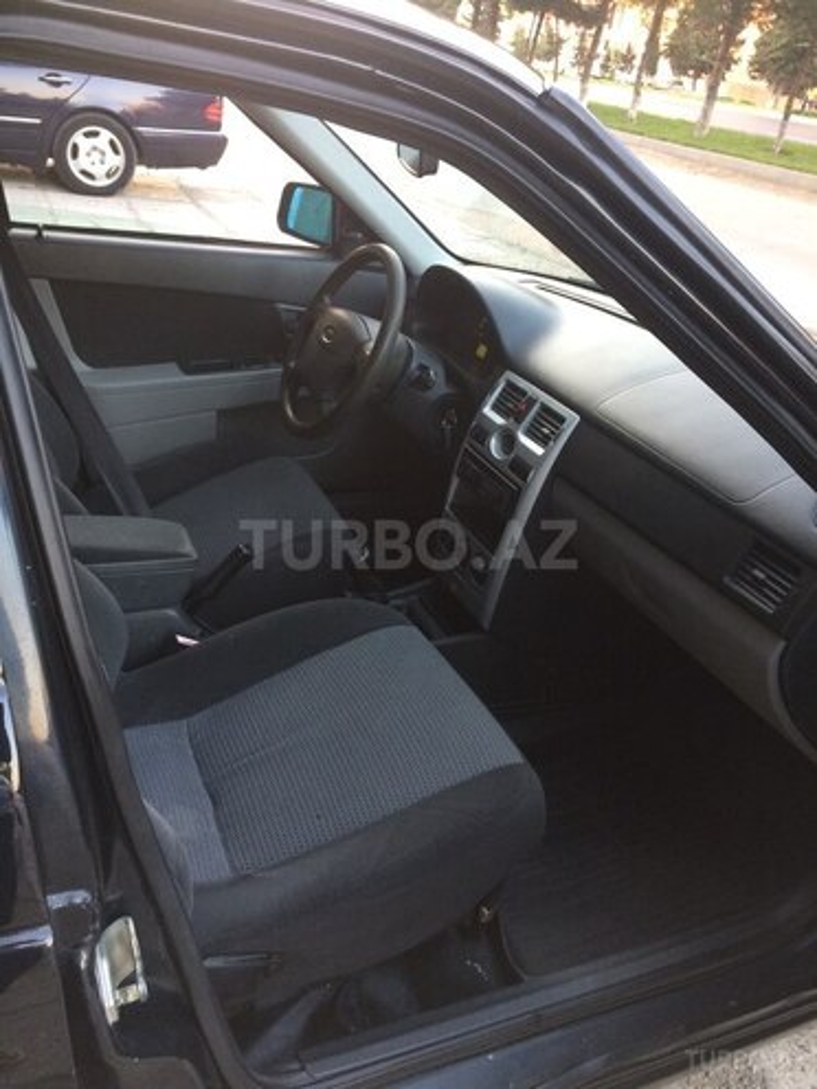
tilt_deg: -31.1
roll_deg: -6.4
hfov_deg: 48.2
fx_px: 913
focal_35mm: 29
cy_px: 544
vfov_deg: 61.7
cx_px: 408
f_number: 2.2
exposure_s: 1/33
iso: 125
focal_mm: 4.15
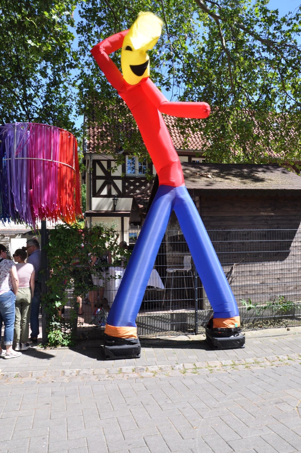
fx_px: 340
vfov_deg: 67.5
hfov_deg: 47.8
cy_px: 226
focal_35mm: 27
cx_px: 150
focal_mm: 18
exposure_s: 1/125
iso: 200
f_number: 11
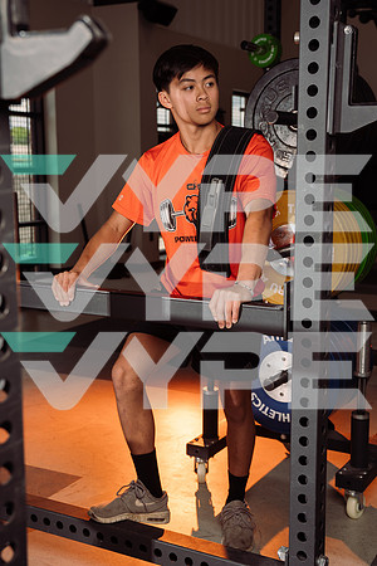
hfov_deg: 26.5
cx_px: 188
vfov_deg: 38.9
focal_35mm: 51
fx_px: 801
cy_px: 283
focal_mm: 51
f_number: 5
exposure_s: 1/250
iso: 160
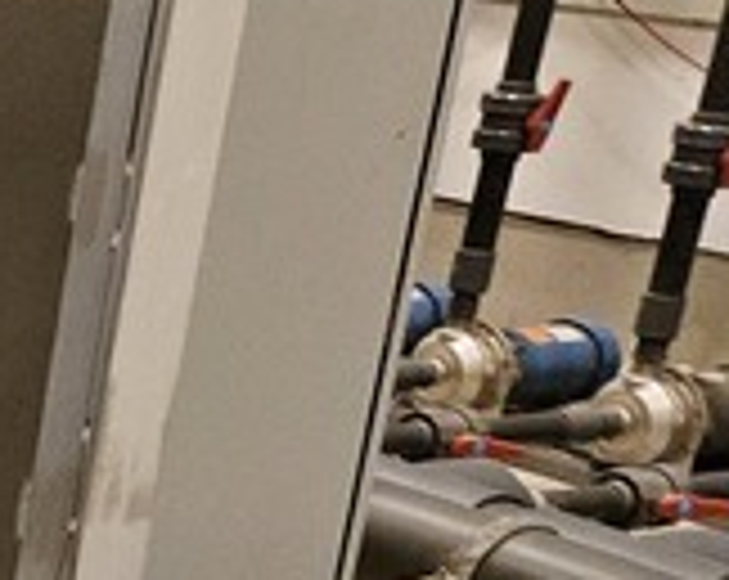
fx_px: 2391
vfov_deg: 13.6
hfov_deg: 12.9
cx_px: -1066
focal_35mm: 111
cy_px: 598
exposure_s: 1/120
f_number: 1.8
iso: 1000
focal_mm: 5.4
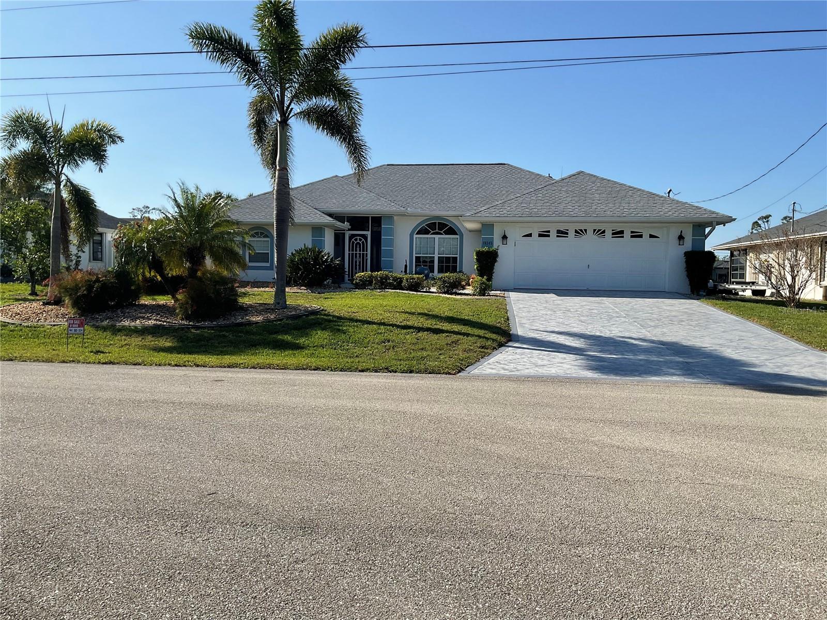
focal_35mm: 29
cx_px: 414
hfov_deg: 61.7
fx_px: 693
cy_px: 310
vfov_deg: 48.2
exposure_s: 1/2667
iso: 16
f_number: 1.8
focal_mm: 3
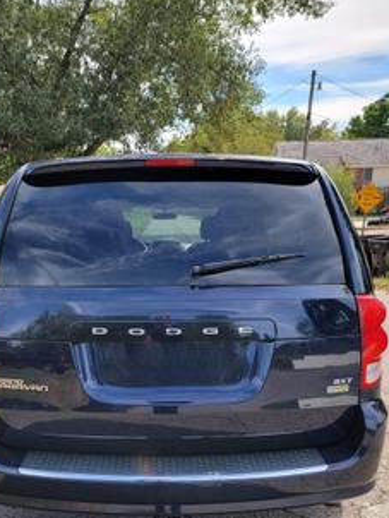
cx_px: 168
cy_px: 305
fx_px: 449
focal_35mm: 30
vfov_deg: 59.5
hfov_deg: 46.7
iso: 16
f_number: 1.8
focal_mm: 6.7
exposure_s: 1/227
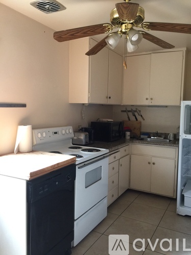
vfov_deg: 61.7
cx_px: 96
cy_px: 128
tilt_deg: -2.3
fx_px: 213
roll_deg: -0.7
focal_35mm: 29
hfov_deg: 48.2
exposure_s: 1/15
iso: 50
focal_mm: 4.15
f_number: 2.2
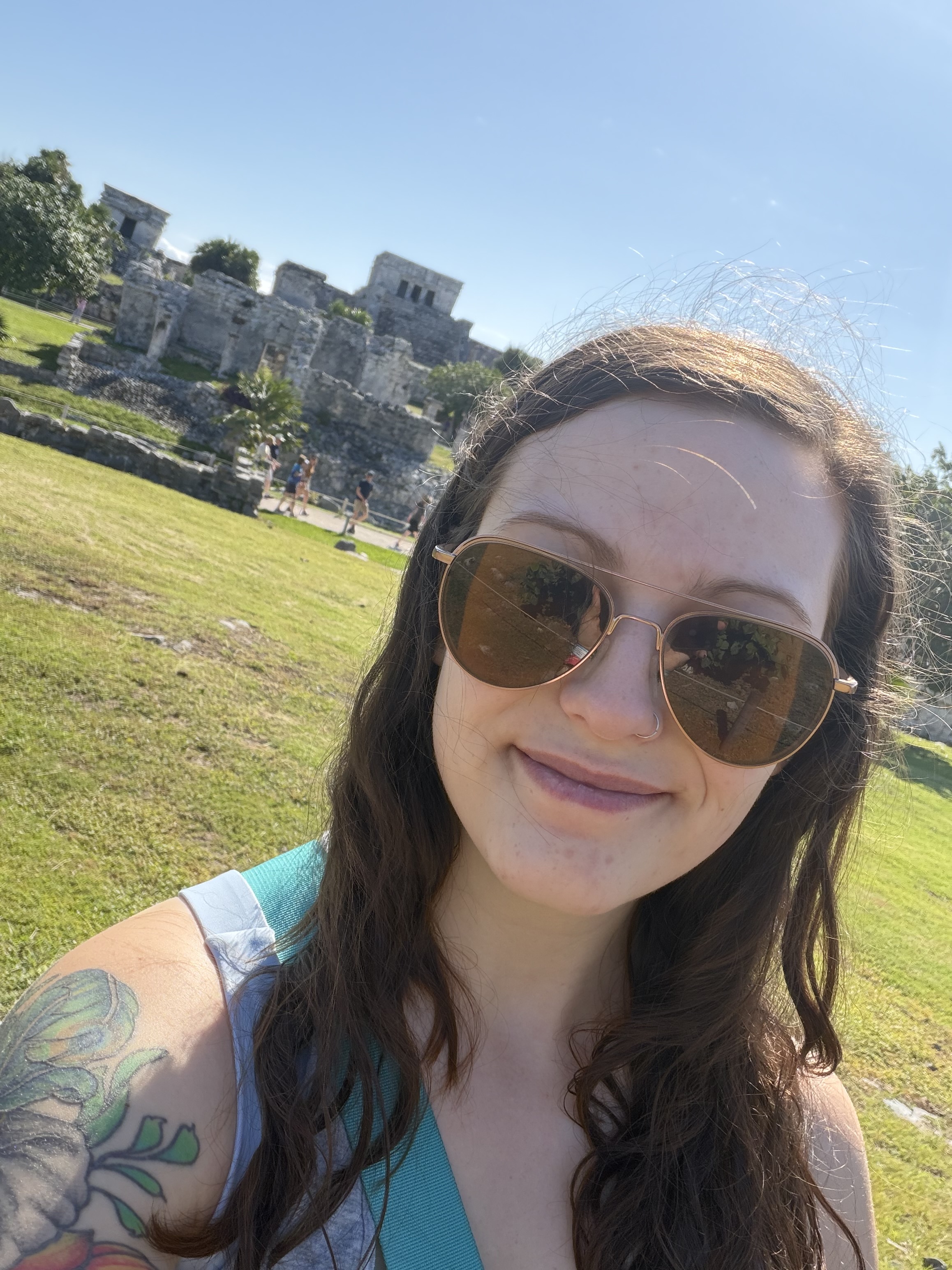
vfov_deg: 60.0
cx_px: 476
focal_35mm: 30
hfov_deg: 46.8
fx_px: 1100
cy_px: 635
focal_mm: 2.71
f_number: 1.9
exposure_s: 1/473
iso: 25
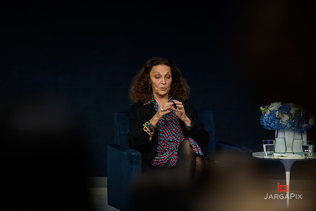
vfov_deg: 6.9
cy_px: 106
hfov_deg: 10.3
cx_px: 158
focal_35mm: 200
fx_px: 1756
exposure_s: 1/200
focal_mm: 200
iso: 1000
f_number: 3.2
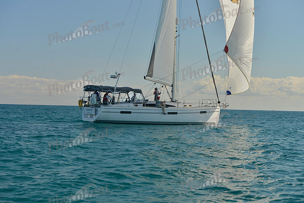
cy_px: 103
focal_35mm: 73
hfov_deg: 27.7
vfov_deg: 18.7
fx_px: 617
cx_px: 153
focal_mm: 70
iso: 200
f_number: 6.3
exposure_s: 1/640
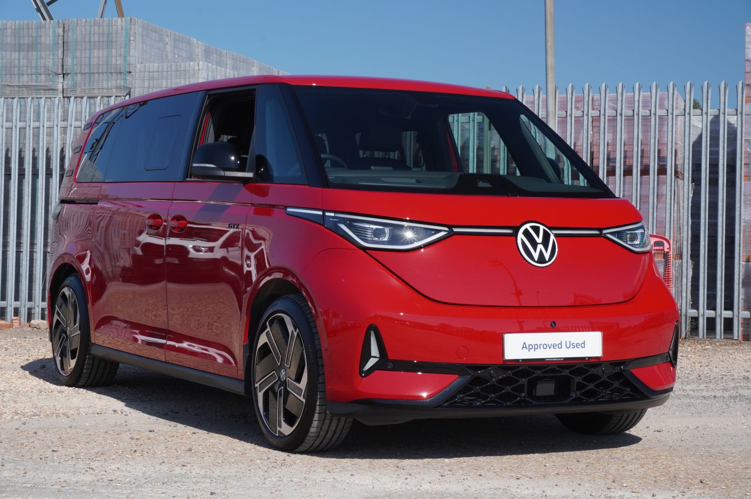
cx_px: 376
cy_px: 250
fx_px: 1563
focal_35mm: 75
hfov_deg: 27.0
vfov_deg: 18.2
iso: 400
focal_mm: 50
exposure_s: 1/125
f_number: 19
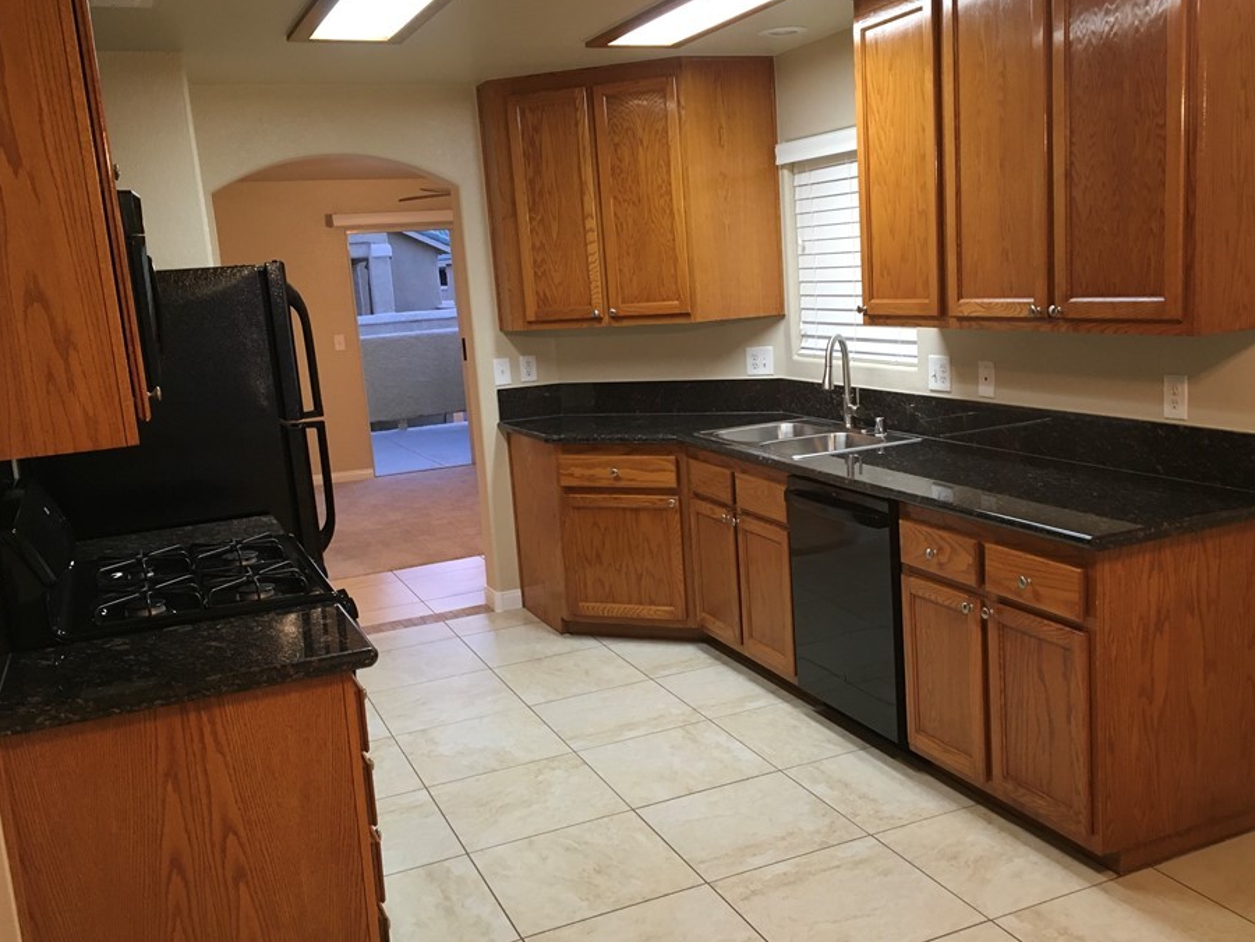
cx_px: 676
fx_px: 1196
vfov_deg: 42.9
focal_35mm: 33
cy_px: 483
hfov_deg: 55.3
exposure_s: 1/30
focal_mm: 4.15
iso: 100
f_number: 2.2
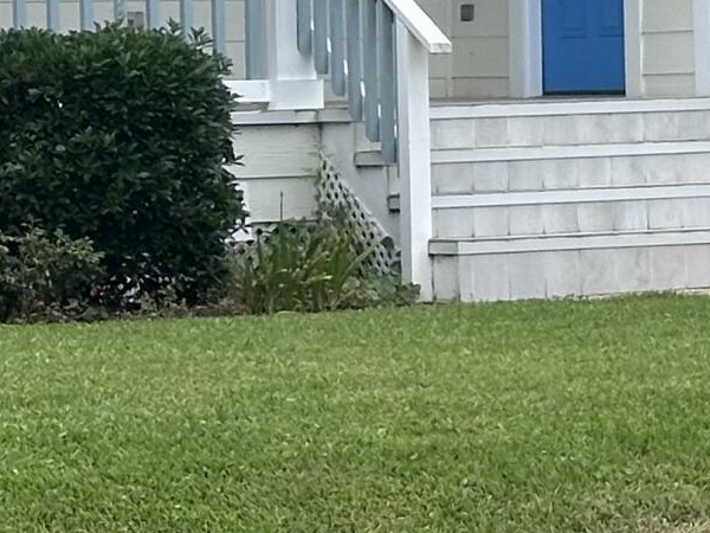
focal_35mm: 240
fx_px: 4923
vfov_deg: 6.2
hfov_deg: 8.2
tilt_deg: +0.6
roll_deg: +1.0
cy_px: -15
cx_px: 833
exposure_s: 1/816
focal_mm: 6.86
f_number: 1.78
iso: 64
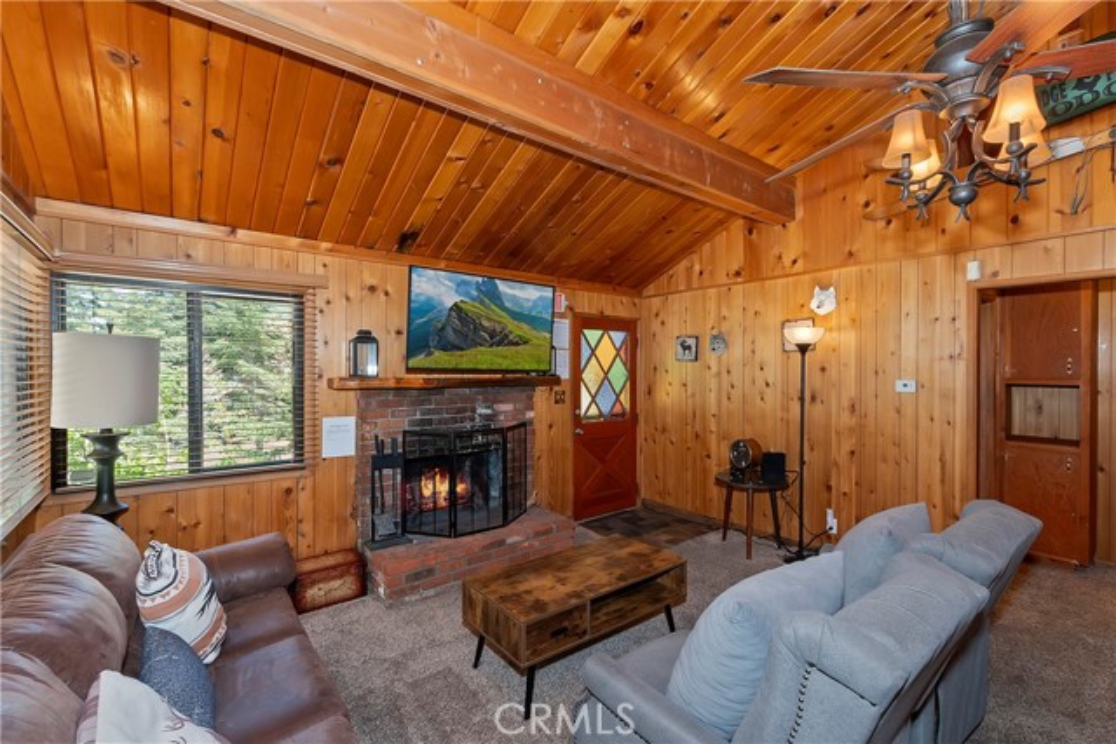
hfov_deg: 100.4
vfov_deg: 77.4
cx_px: 558
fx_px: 465
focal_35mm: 15
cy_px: 372
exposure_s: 1/30
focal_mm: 10
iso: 400
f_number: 8
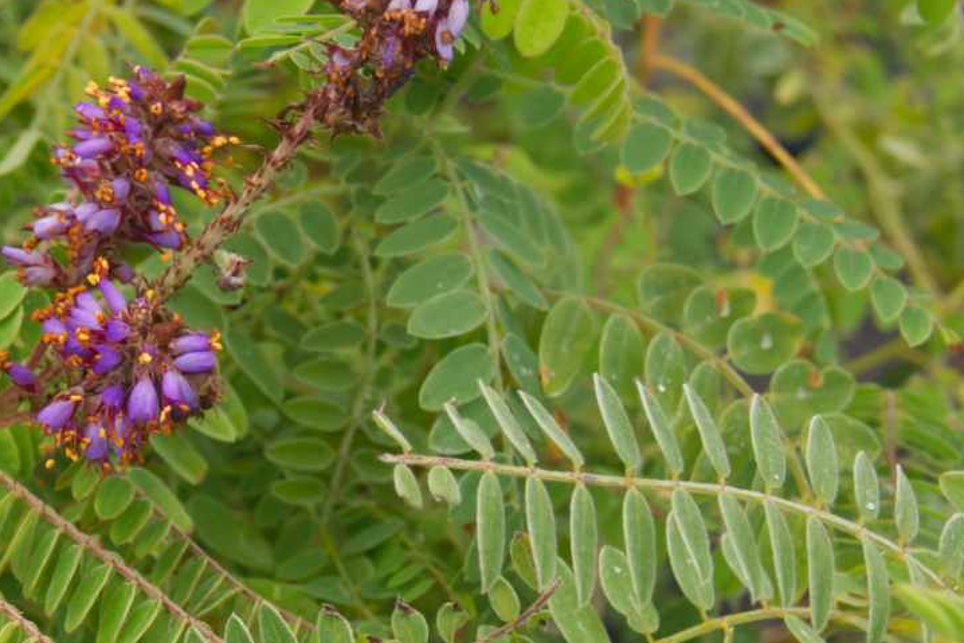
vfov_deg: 10.0
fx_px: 3691
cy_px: 287
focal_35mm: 138
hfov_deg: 14.8
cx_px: 179
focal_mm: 55
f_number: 16
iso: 1000
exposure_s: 1/100
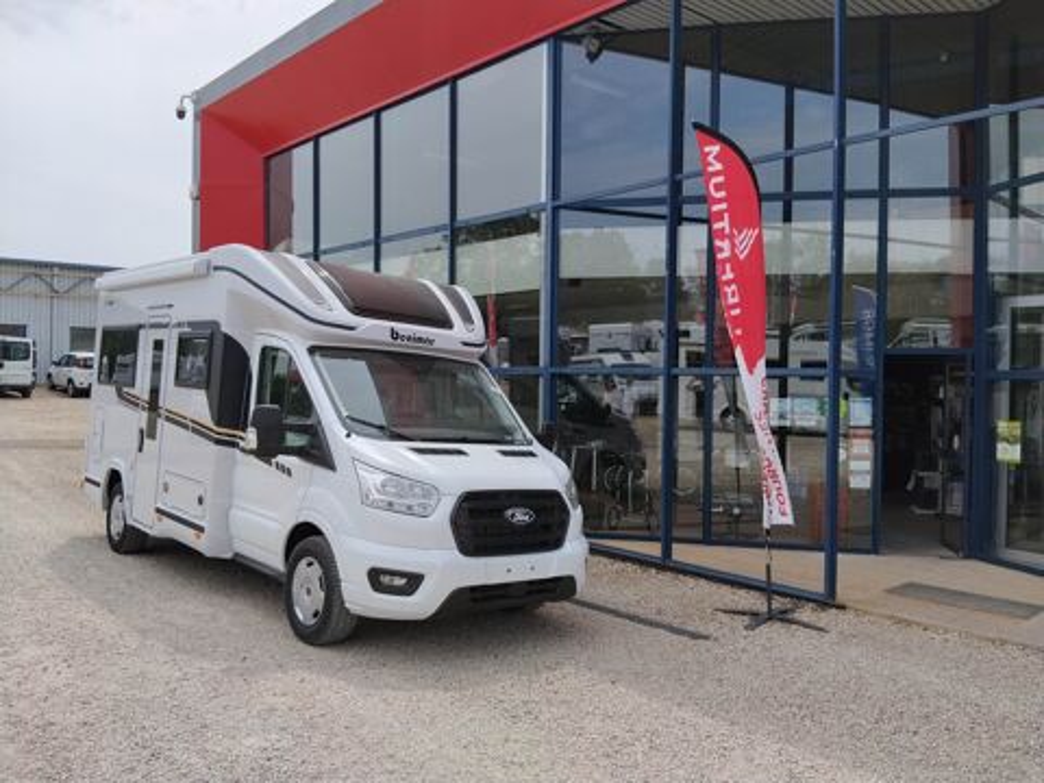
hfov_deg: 61.7
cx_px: 522
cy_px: 392
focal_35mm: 29
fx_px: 875
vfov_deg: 48.2
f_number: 1.8
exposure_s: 1/1938
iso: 50
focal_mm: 3.96
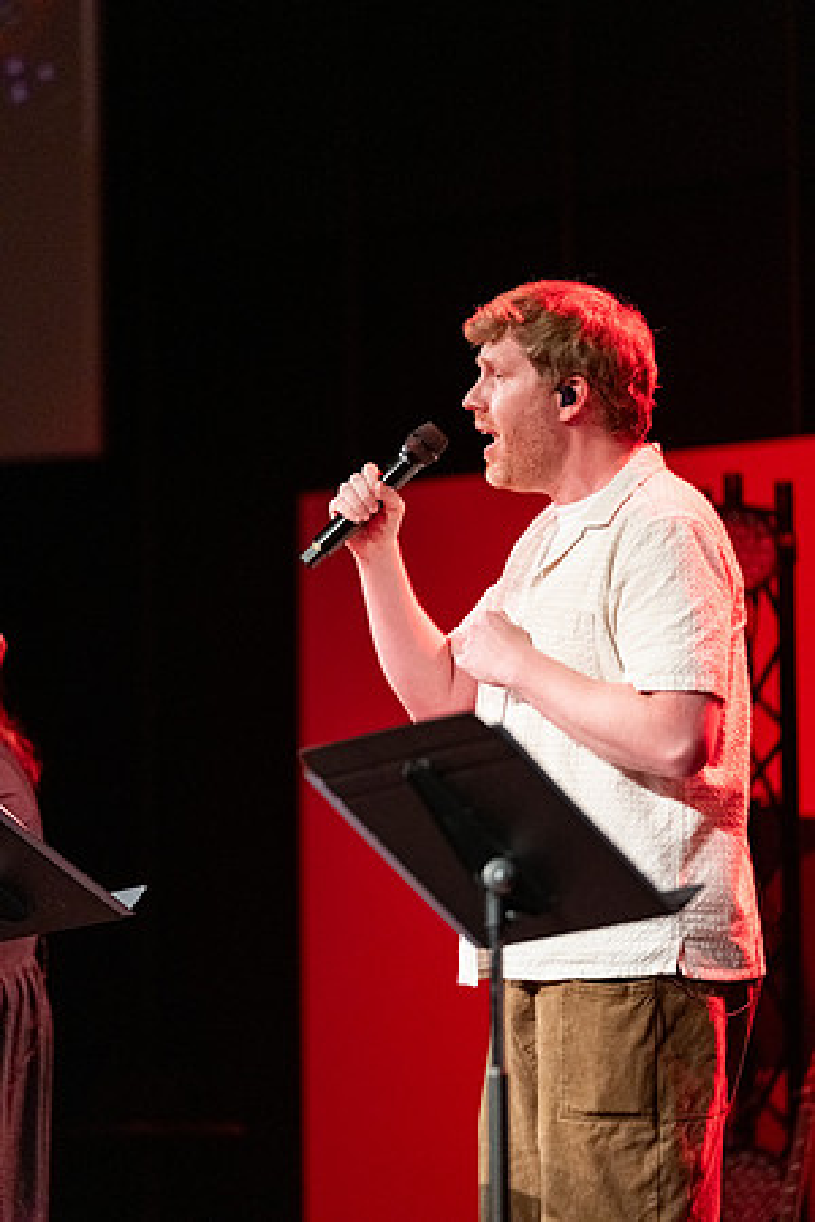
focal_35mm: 210
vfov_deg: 9.8
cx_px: 408
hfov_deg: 6.5
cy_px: 611
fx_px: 7131
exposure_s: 1/210
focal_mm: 140
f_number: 2.8
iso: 5000
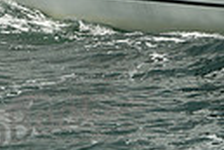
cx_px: 233
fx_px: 1954
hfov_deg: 6.5
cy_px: -165
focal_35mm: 314
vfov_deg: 4.3
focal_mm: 70
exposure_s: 1/1250
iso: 320
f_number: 10
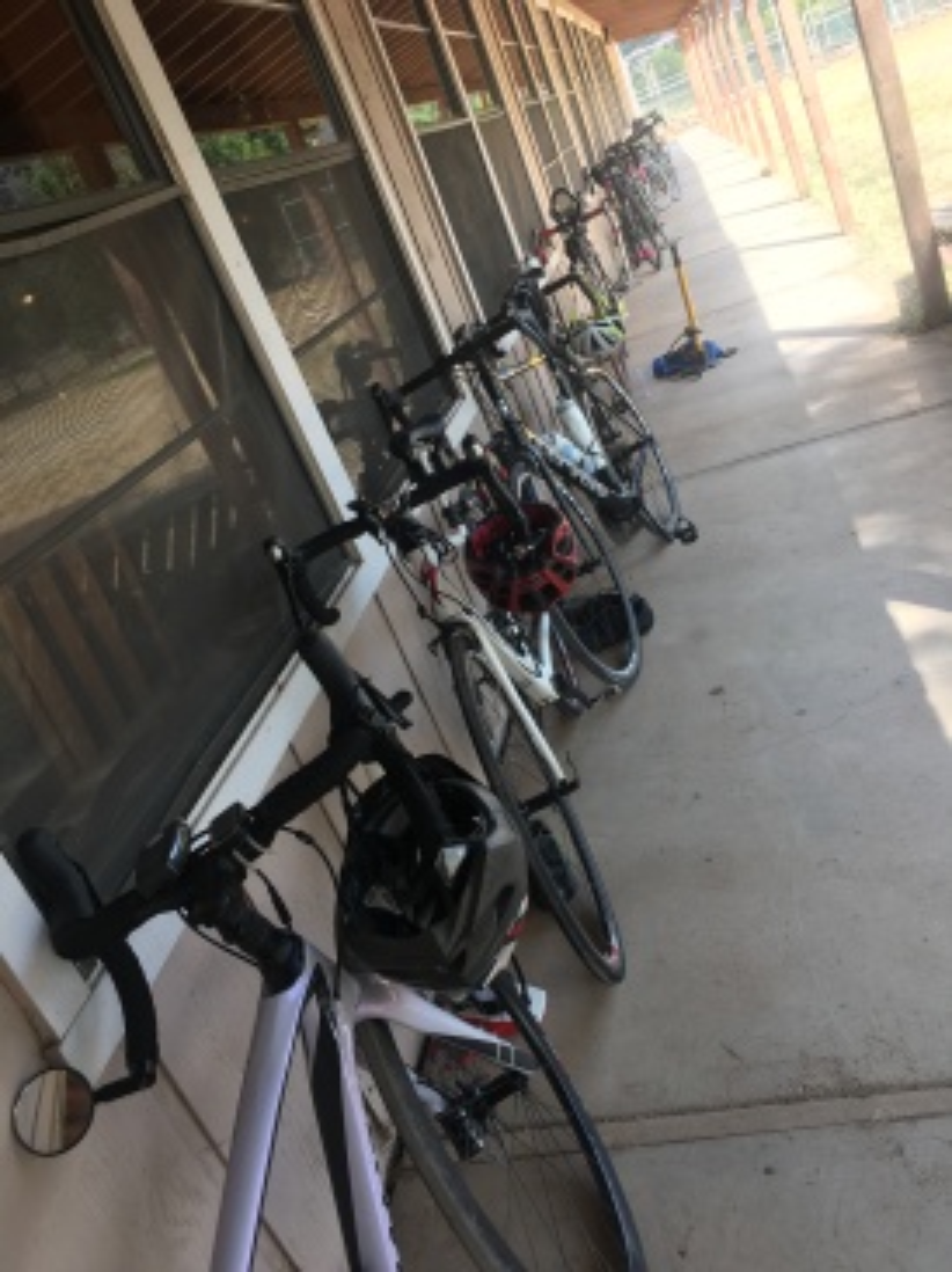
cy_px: 636
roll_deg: +23.2
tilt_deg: -21.8
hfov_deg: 48.2
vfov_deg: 61.7
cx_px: 476
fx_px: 1065
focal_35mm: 29
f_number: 2.2
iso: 25
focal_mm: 4.15
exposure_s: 1/127
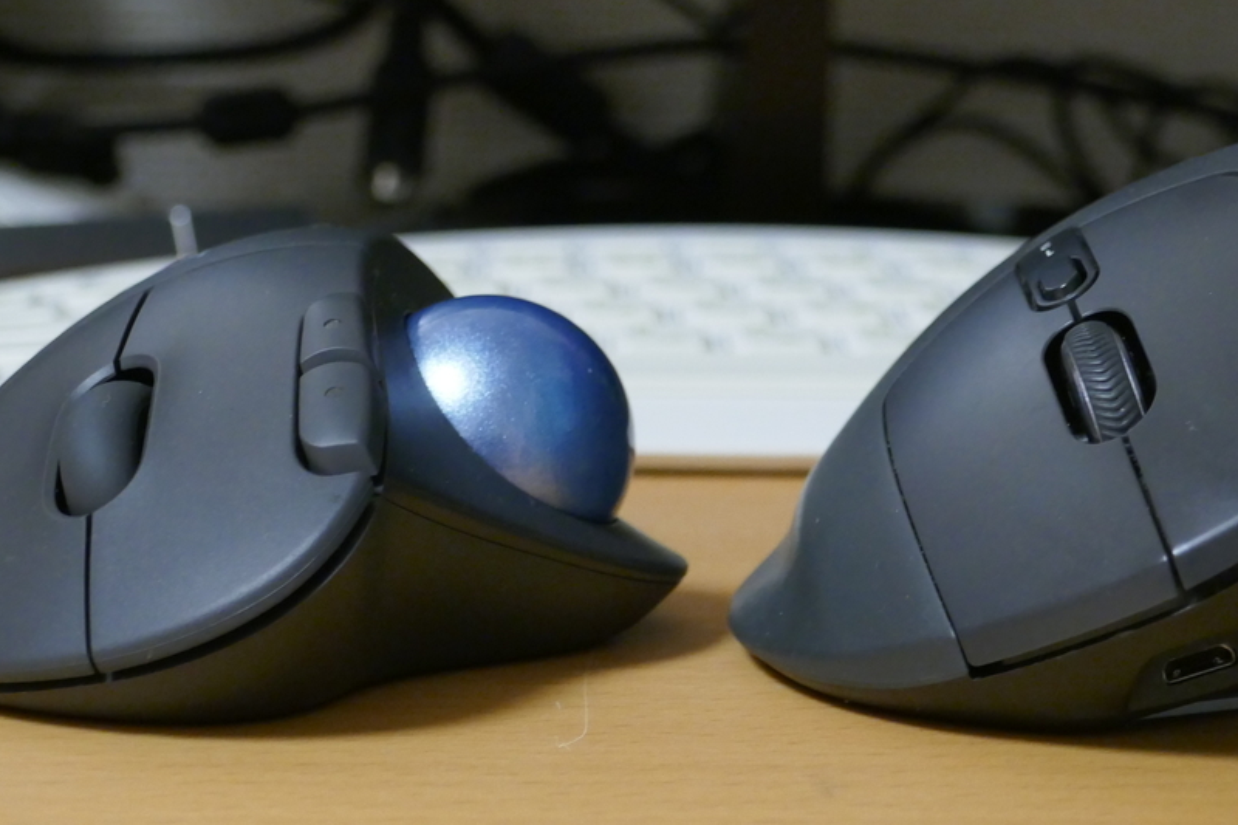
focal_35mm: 93
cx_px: 686
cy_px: 548
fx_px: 3197
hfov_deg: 21.9
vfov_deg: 14.7
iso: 1600
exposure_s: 1/25
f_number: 4.4
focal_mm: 22.6
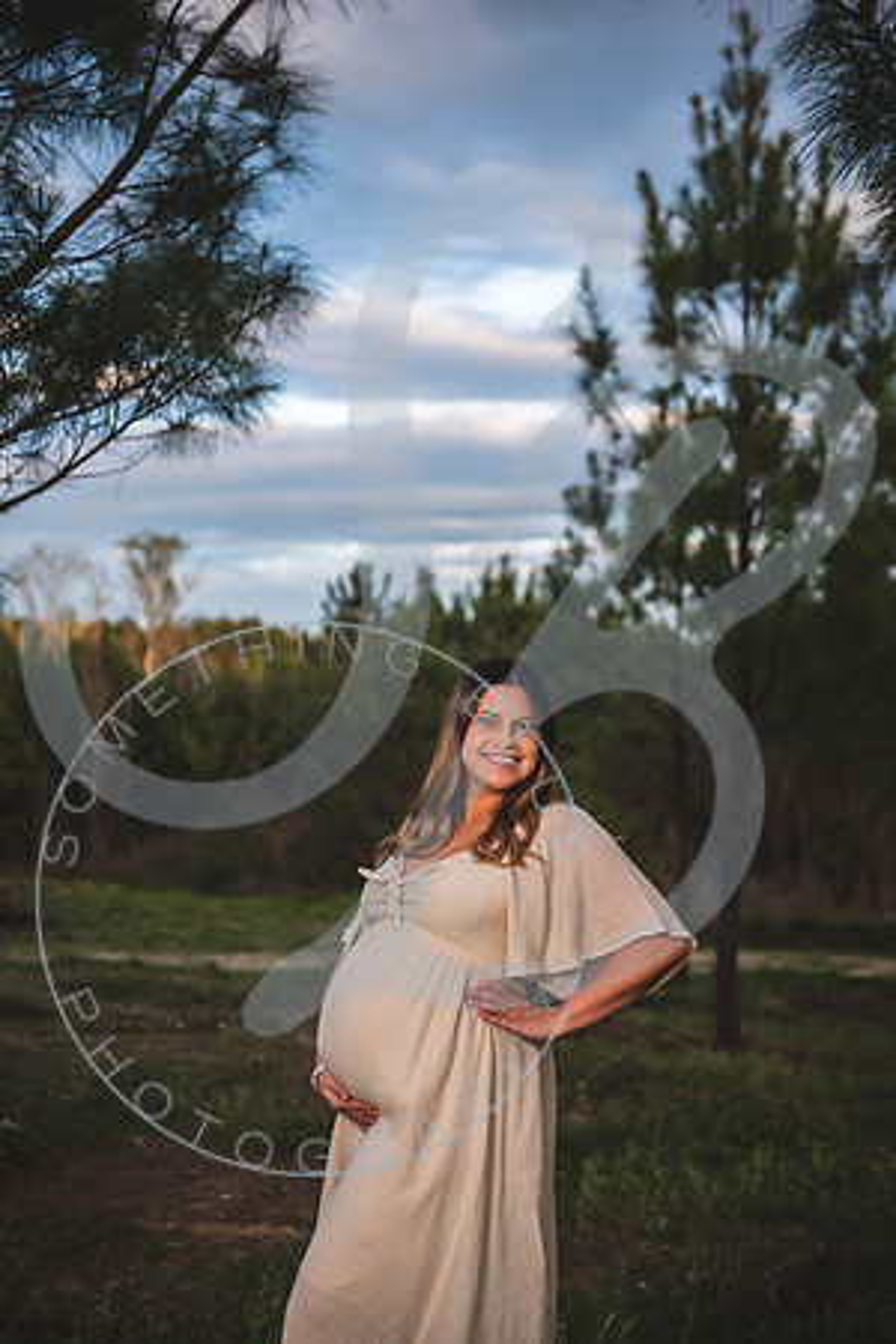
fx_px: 2091
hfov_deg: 24.2
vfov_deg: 35.6
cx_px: 448
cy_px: 672
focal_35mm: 56
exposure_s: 1/250
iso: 100
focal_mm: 56
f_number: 2.8
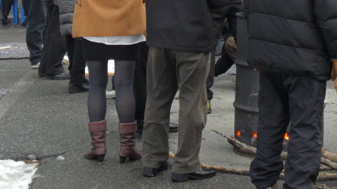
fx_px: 1170
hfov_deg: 16.2
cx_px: 297
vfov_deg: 9.1
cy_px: -47
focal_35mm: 131
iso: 80
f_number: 5.1
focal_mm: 10.7
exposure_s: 1/125
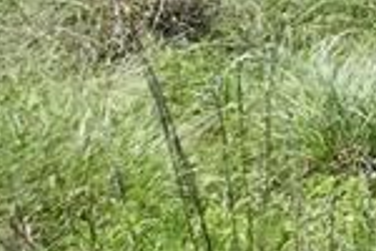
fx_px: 1713
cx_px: 1105
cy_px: -434
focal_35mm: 164
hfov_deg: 9.8
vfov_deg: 7.6
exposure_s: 1/640
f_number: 4
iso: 100
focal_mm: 8.8
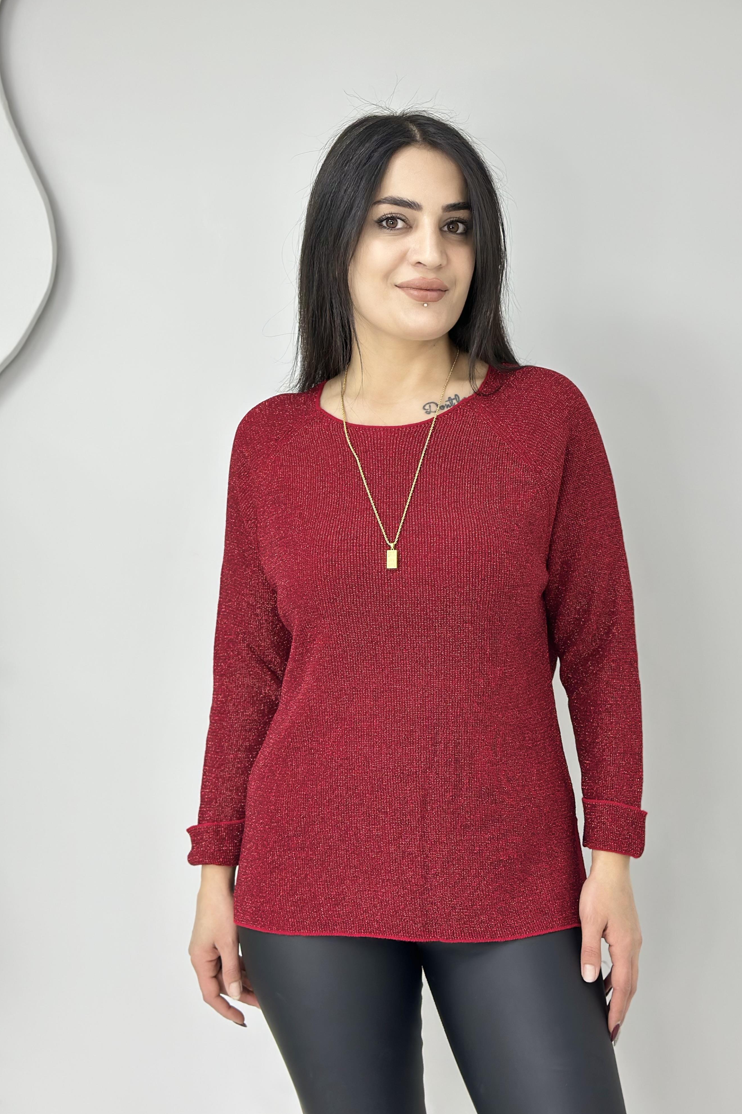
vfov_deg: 38.9
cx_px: 421
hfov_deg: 26.5
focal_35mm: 51
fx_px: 1577
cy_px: 553
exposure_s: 1/50
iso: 64
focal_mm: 6.86
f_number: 1.78
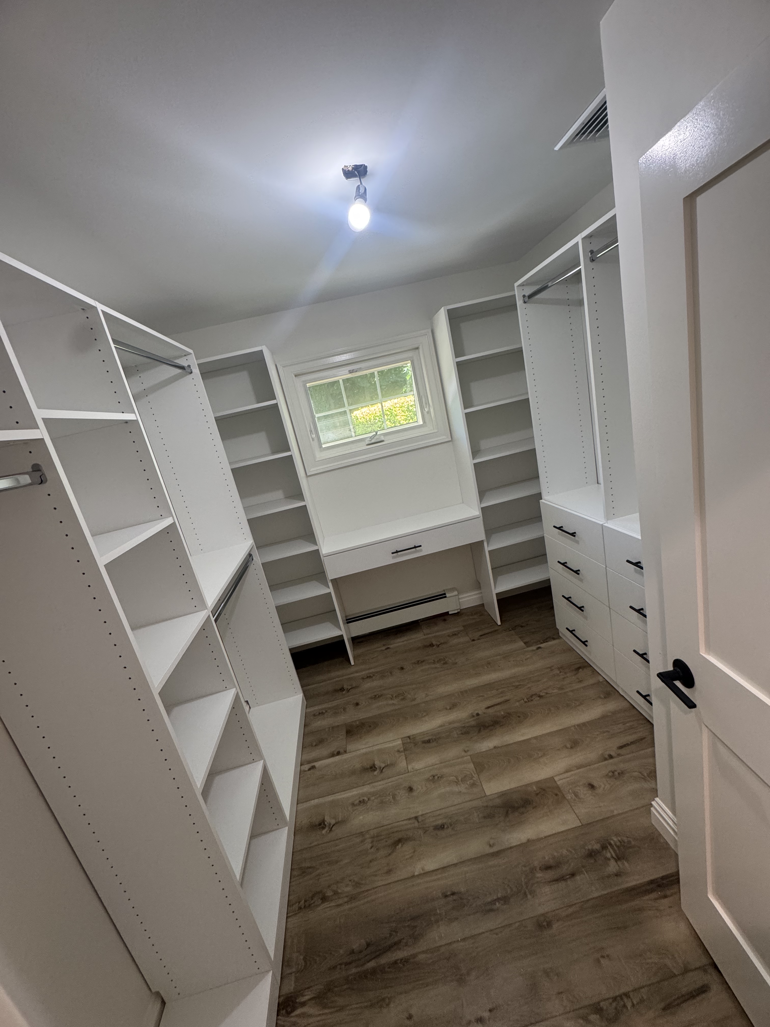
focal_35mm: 14
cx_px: 385
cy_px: 514
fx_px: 415
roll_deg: +13.3
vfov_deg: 102.1
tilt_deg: -14.2
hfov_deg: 85.7
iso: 200
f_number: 2.2
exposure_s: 1/60
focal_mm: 2.22
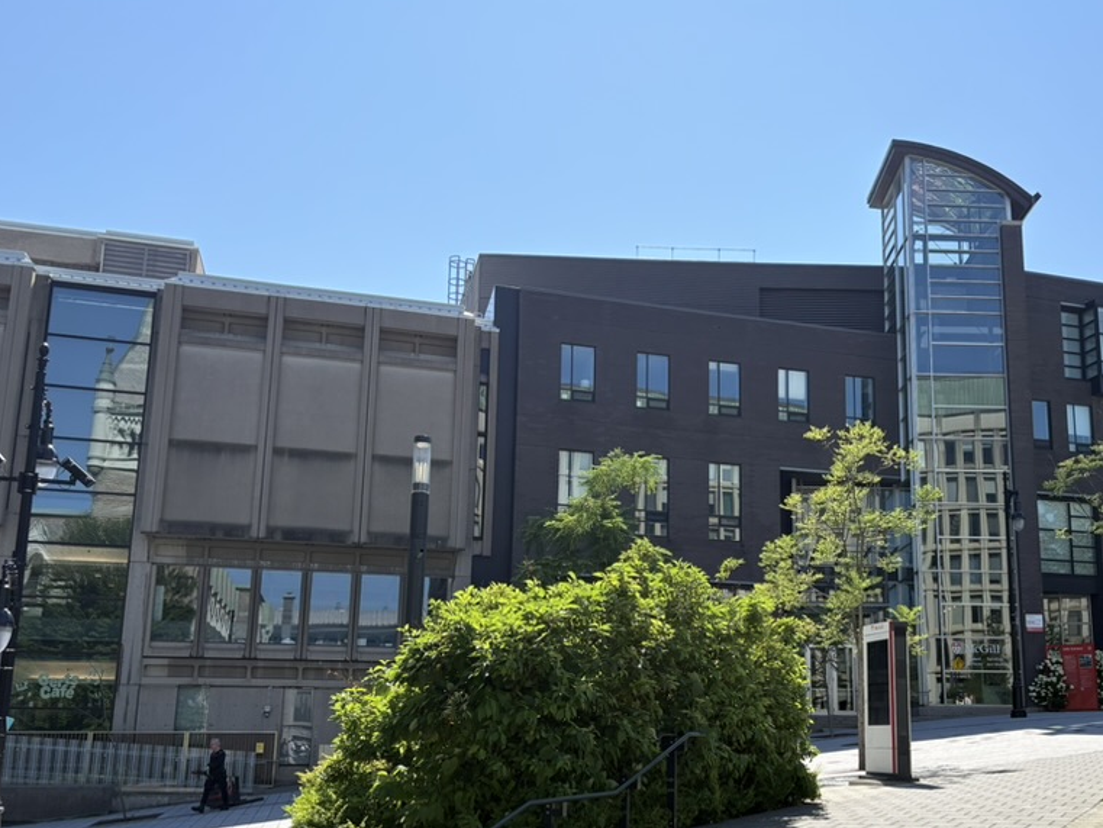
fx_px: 1115
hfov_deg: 51.9
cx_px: 709
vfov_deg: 40.4
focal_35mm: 35
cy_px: 518
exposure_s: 1/2639
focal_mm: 5.96
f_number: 1.6
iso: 50
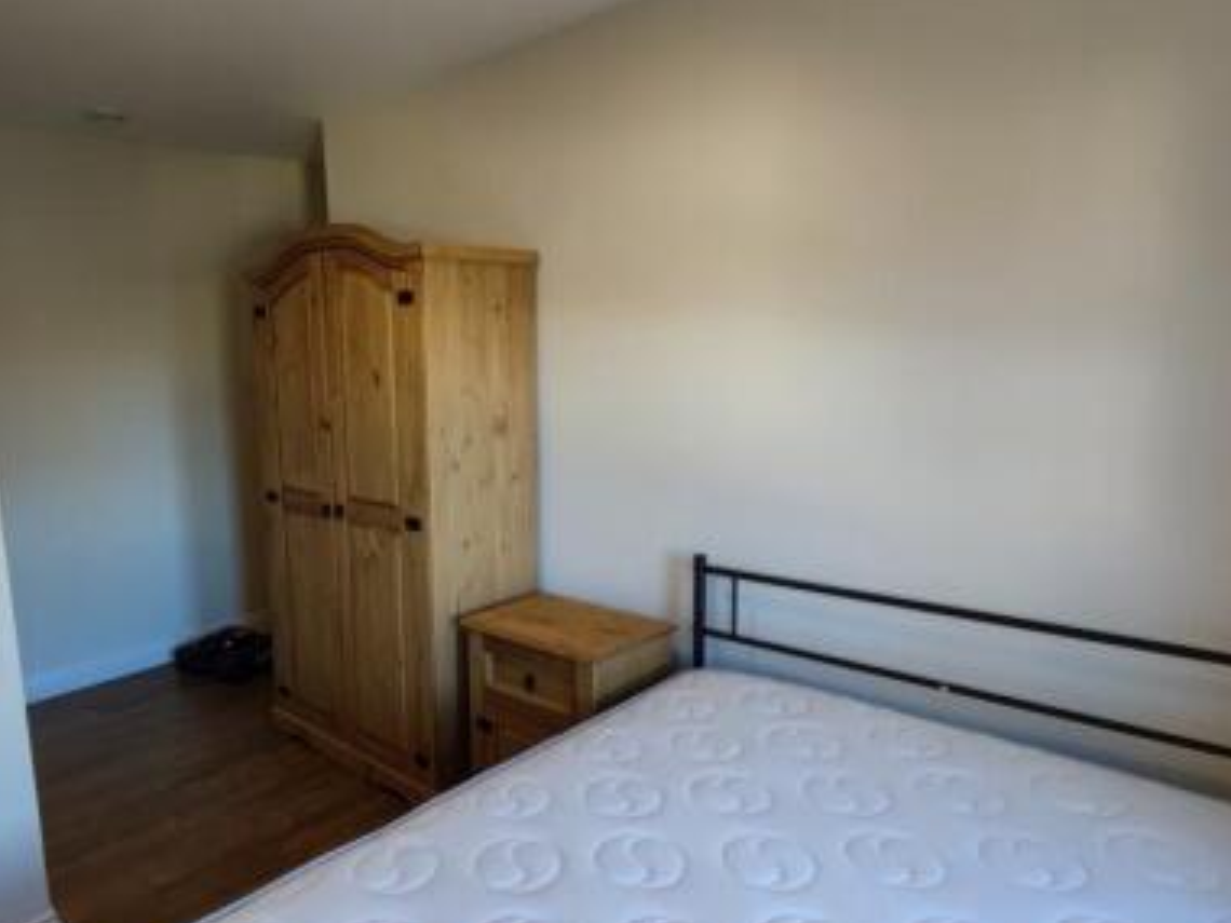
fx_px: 818
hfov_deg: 72.8
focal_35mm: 23
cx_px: 470
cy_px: 487
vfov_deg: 58.8
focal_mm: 1.65
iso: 108
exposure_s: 1/50
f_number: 2.2
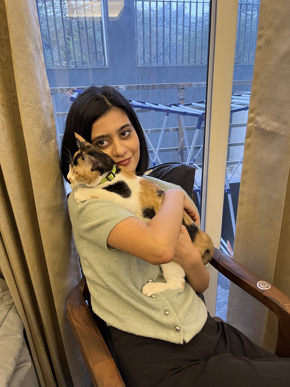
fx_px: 290
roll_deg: +3.9
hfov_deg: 53.1
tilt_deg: -22.9
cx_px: 145
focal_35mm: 26
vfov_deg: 67.3
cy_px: 194
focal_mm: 5.1
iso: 500
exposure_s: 1/33
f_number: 1.6
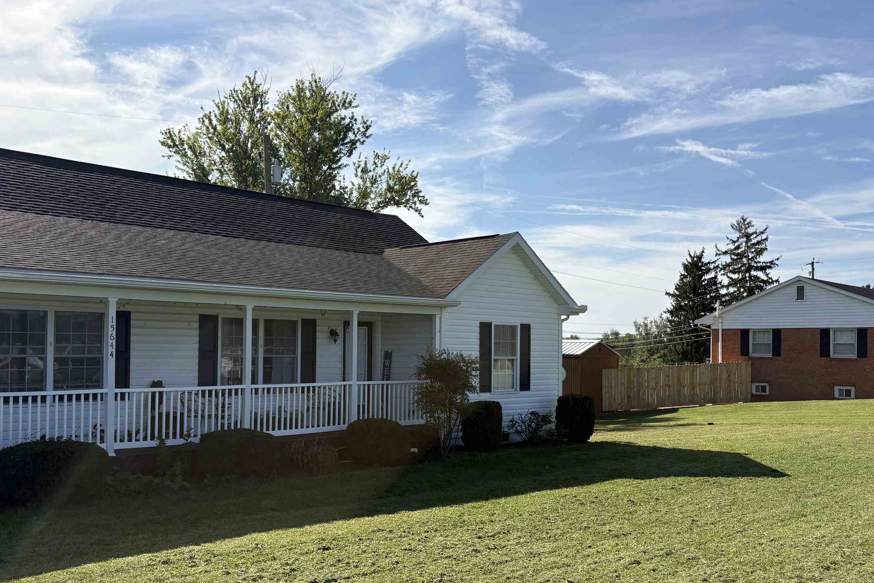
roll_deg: -0.7
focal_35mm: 33
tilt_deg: +0.9
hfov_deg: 57.1
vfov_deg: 39.9
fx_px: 801
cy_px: 332
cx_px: 397
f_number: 1.6
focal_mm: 5.96
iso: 50
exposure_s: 1/4329
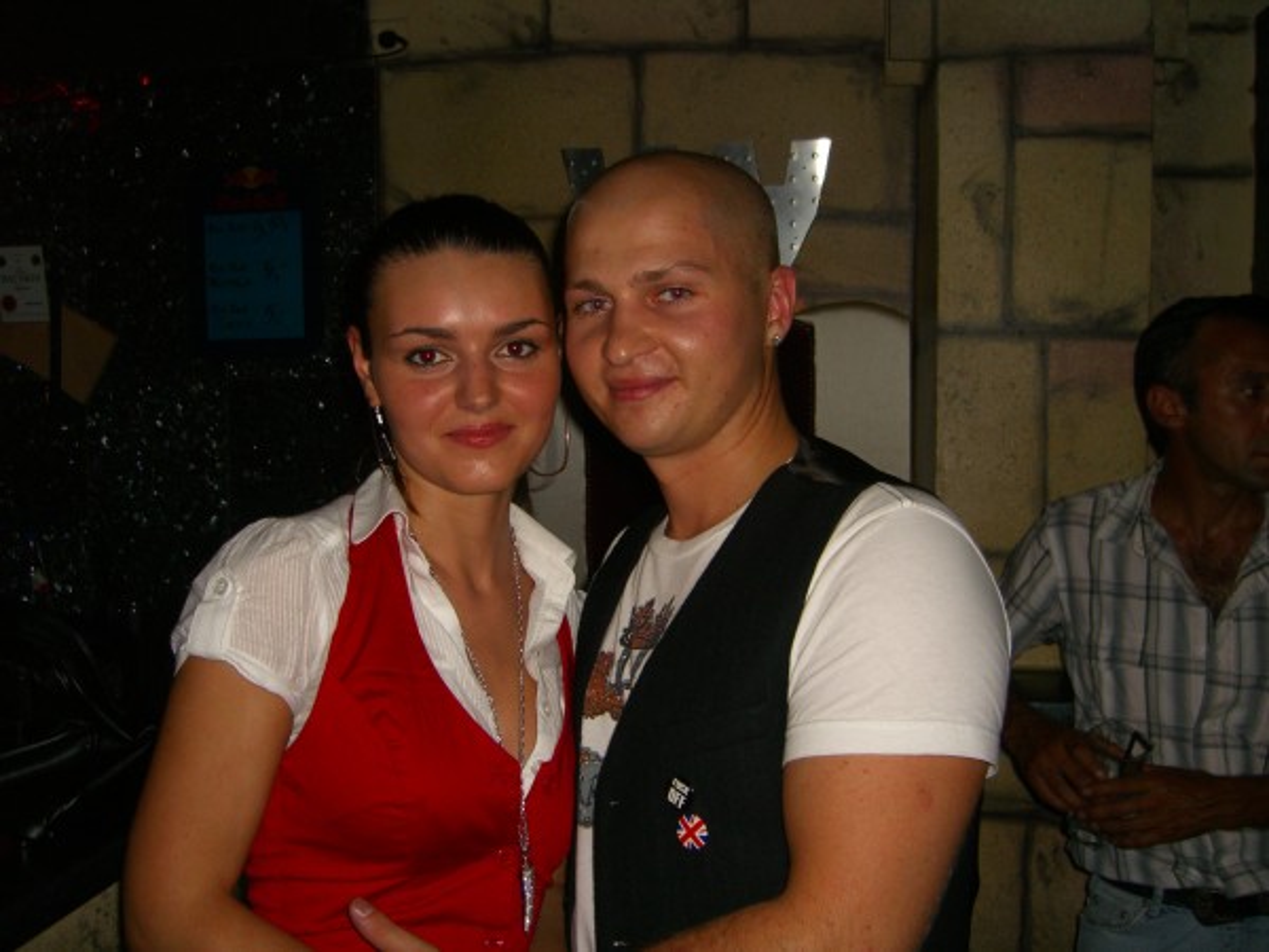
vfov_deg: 37.7
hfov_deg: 49.0
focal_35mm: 38
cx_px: 634
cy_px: 476
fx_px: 1393
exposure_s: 1/60
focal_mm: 7.9
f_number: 2.8
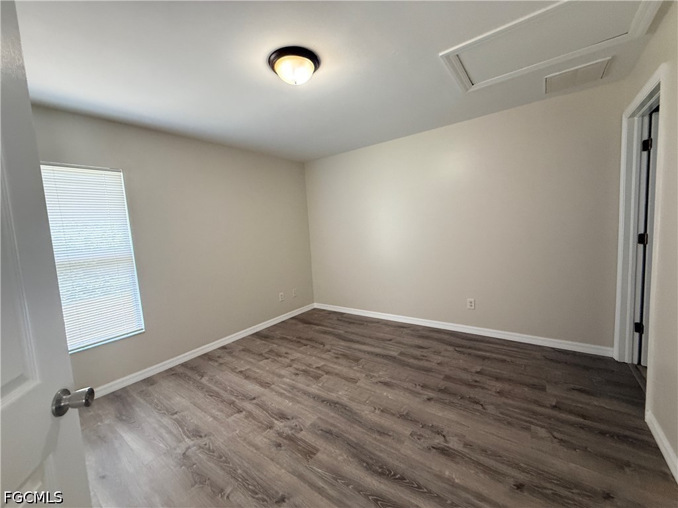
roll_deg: +3.4
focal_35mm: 14
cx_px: 339
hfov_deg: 102.1
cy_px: 254
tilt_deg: -5.0
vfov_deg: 85.7
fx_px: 274
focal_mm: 2.22
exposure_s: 1/66
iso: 320
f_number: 2.2
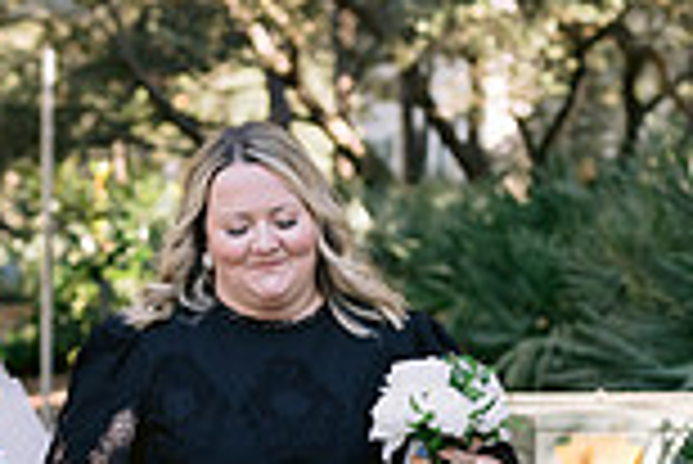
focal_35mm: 188
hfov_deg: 10.8
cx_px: -54
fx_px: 3622
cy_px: 597
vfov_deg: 7.2
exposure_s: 1/640
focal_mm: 50
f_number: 2.8
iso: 400
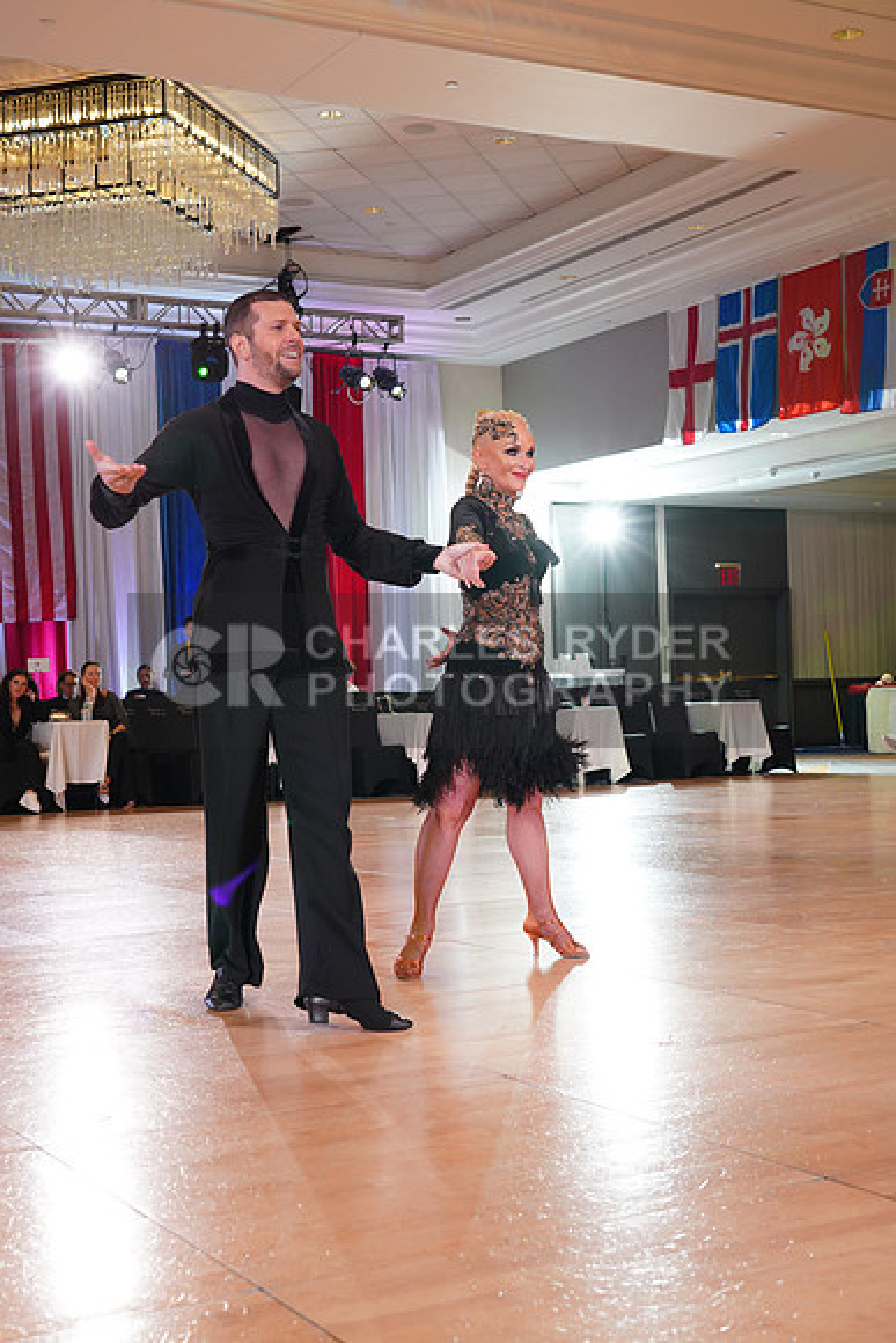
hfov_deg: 28.7
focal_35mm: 47
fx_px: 1753
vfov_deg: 41.9
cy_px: 672
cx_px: 448
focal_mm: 47
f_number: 5.6
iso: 1600
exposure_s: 1/160
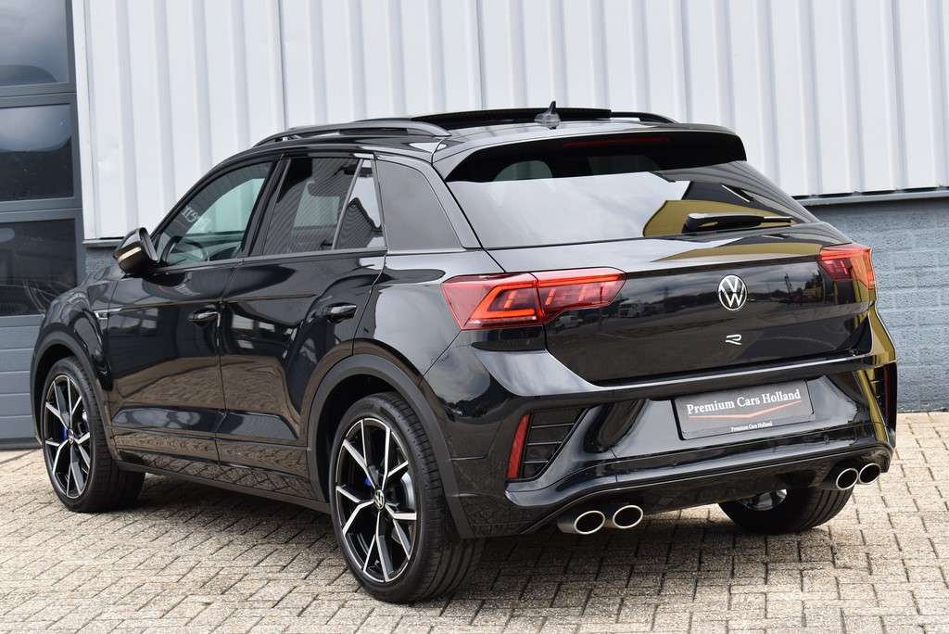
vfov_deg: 17.5
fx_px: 2057
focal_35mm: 78
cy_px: 317
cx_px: 474
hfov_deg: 26.0
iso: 360
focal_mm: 52
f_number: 8
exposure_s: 1/250
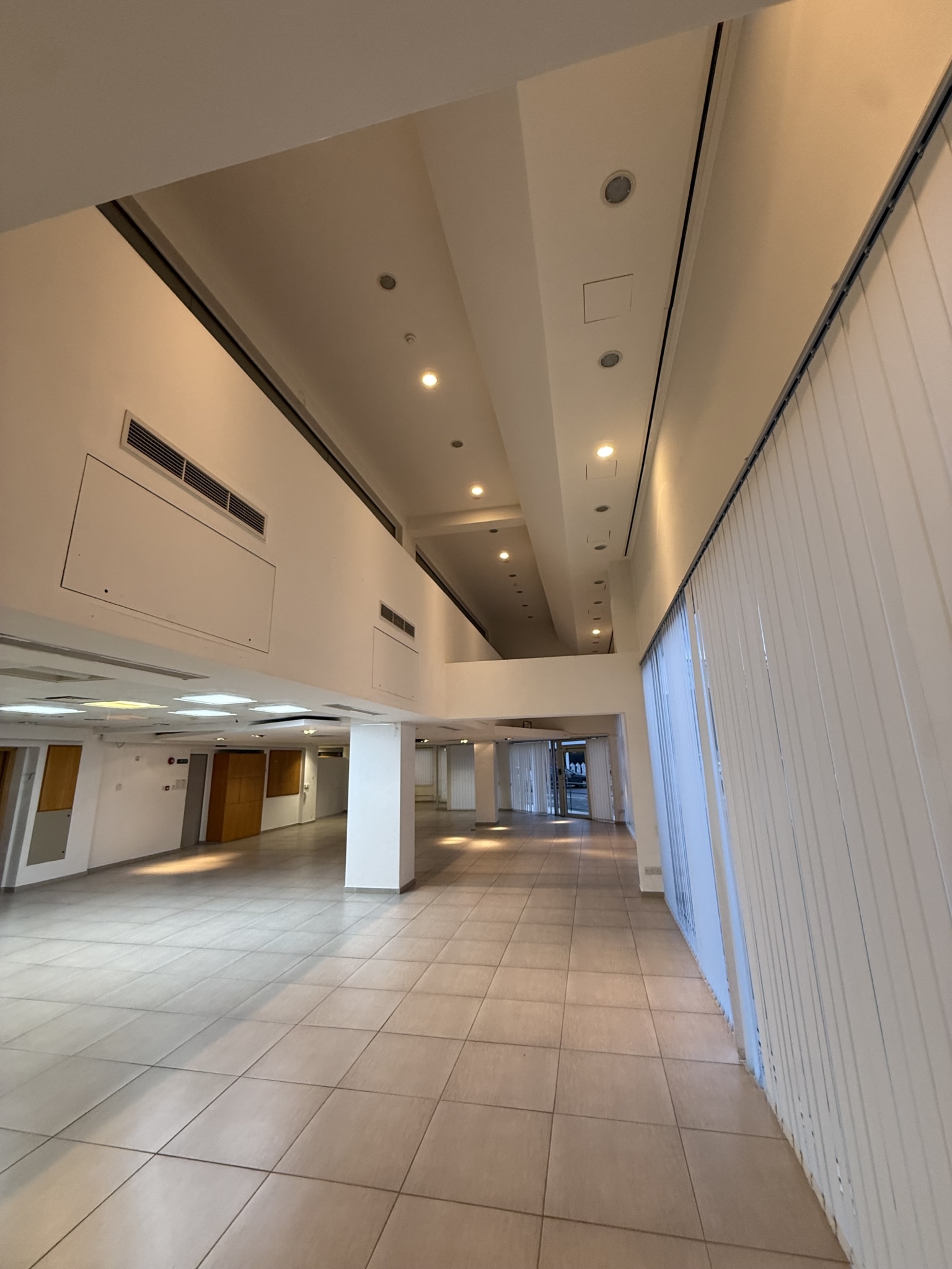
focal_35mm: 14
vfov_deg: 102.1
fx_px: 513
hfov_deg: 85.7
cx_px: 476
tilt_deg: +14.0
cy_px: 634
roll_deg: +1.0
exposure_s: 1/100
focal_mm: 2.22
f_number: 2.2
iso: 200
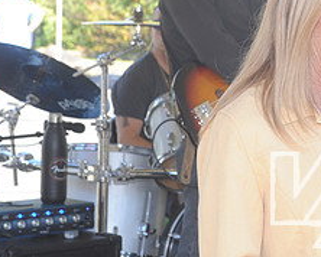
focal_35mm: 159
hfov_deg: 11.9
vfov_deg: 9.7
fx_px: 1512
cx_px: 354
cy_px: 87
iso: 500
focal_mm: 65
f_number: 8
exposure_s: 1/125
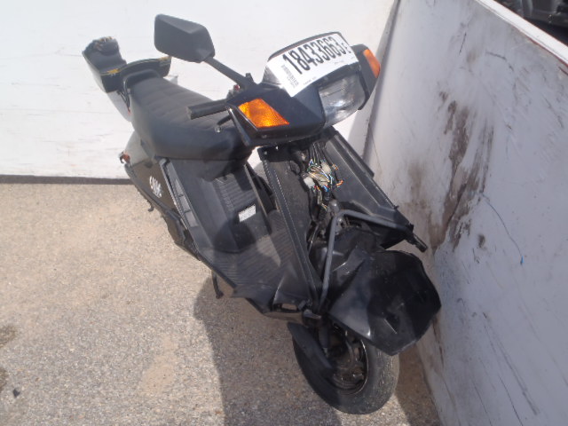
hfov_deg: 63.4
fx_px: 459
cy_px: 213
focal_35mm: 28
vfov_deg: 49.7
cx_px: 284
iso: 80
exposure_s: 1/640
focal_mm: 5
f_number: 4.5
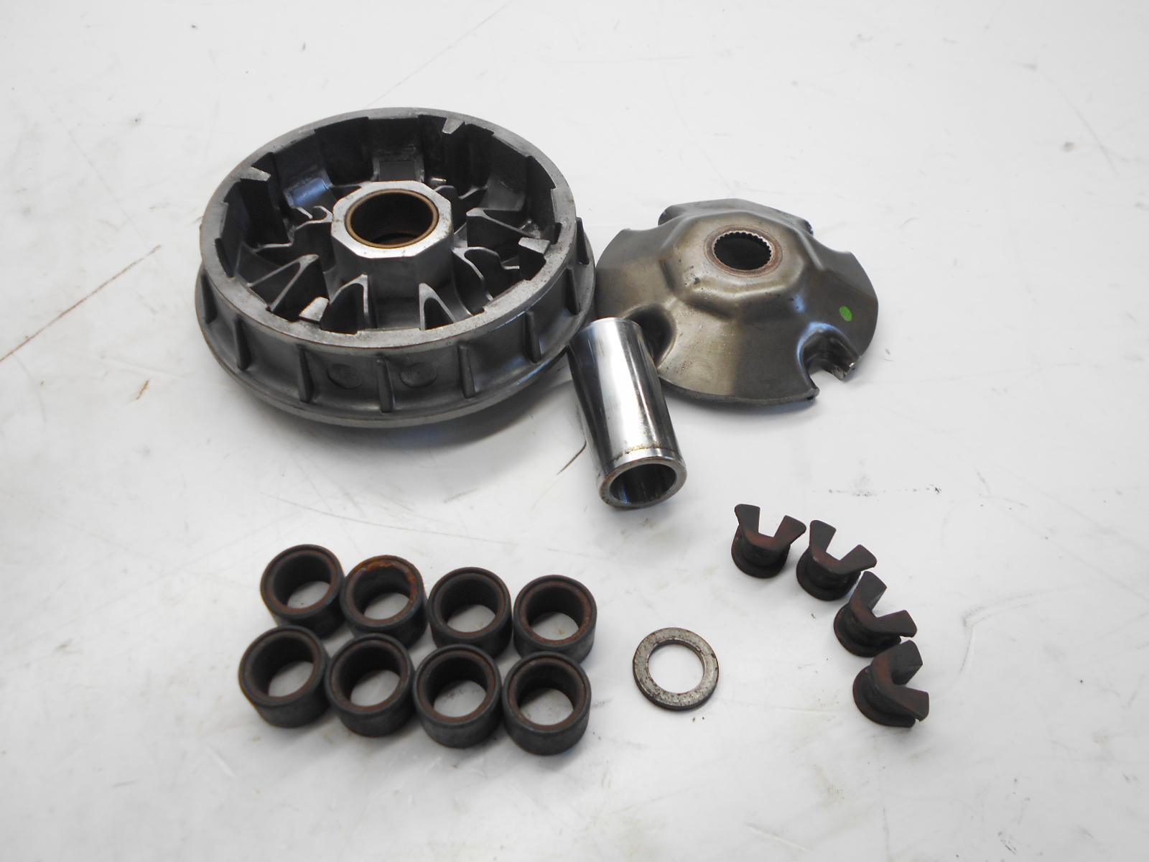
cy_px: 431
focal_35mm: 26
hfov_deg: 67.3
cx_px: 574
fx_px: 863
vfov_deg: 53.1
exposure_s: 1/50
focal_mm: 4.6
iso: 80
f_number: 3.2
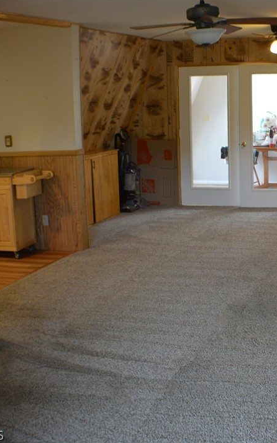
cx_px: 275
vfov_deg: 26.2
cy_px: 221
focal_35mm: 79
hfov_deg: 16.2
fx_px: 955
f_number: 5
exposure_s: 1/40
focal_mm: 34
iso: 800
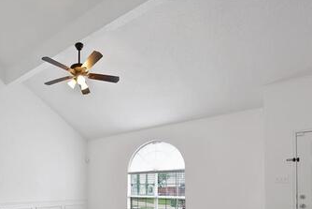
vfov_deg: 48.3
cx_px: 95
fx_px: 199
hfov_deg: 72.9
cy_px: 195
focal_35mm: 23
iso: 640
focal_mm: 12
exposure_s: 1/8
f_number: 9
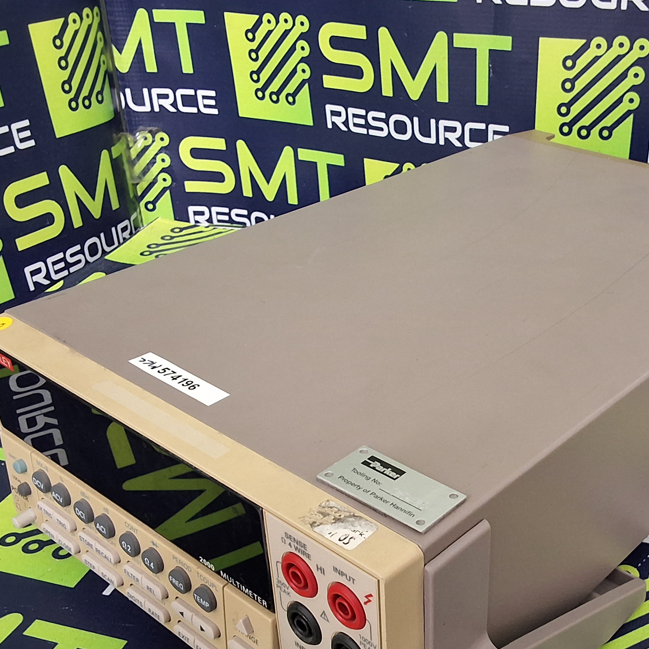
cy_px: 419
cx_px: 465
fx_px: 912
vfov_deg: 38.8
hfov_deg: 38.4
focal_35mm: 43
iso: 320
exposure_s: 1/24
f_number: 1.9
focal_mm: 2.91
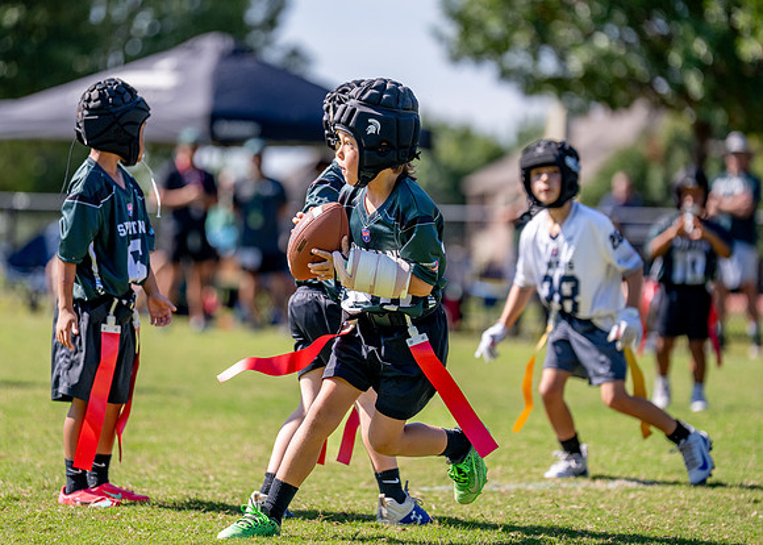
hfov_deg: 11.5
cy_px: 259
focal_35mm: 176
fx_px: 3802
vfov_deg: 8.2
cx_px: 336
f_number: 2.8
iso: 250
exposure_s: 1/3200
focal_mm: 159
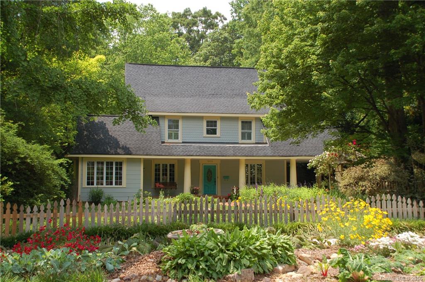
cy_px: 141
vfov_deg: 28.9
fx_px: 548
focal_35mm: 46
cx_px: 212
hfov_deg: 42.4
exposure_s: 1/125
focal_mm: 31
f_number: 5.6
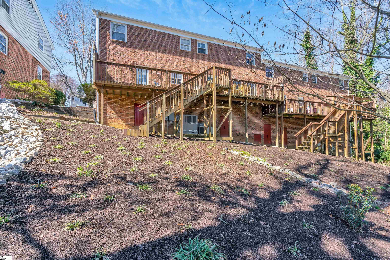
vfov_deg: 73.8
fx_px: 173
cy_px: 130
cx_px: 195
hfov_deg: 96.7
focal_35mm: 16
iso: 320
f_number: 9
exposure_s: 1/160
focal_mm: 16
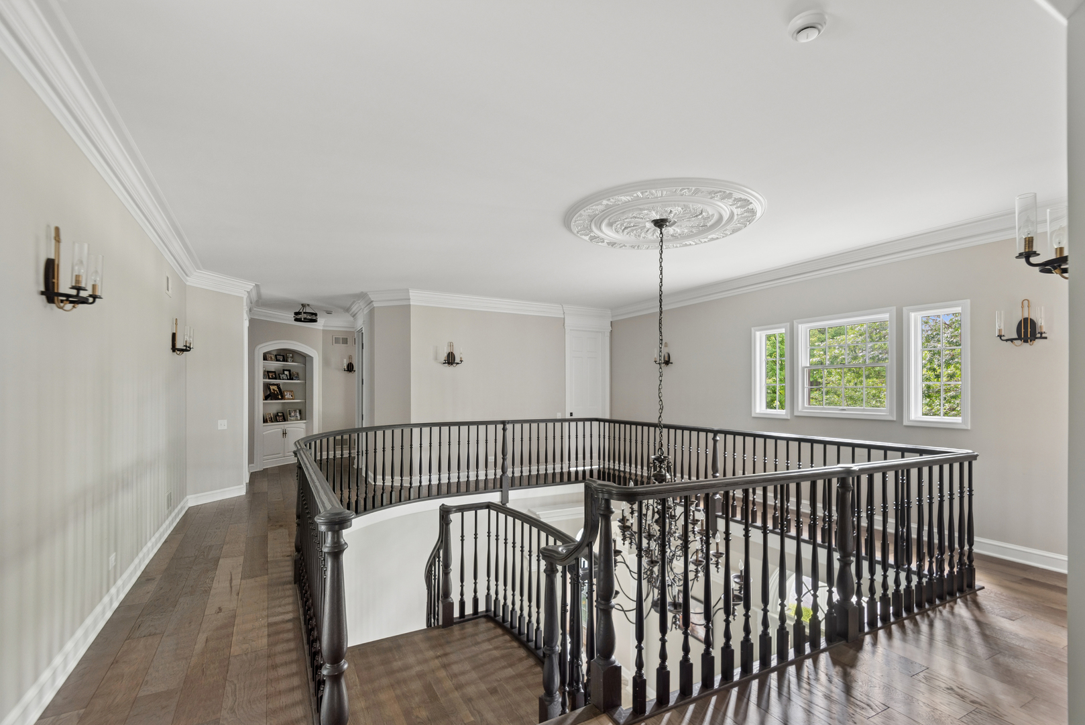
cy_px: 362
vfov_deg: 73.8
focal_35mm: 16
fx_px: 482
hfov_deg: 96.7
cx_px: 542
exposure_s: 1/6
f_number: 8
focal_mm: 16
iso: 200
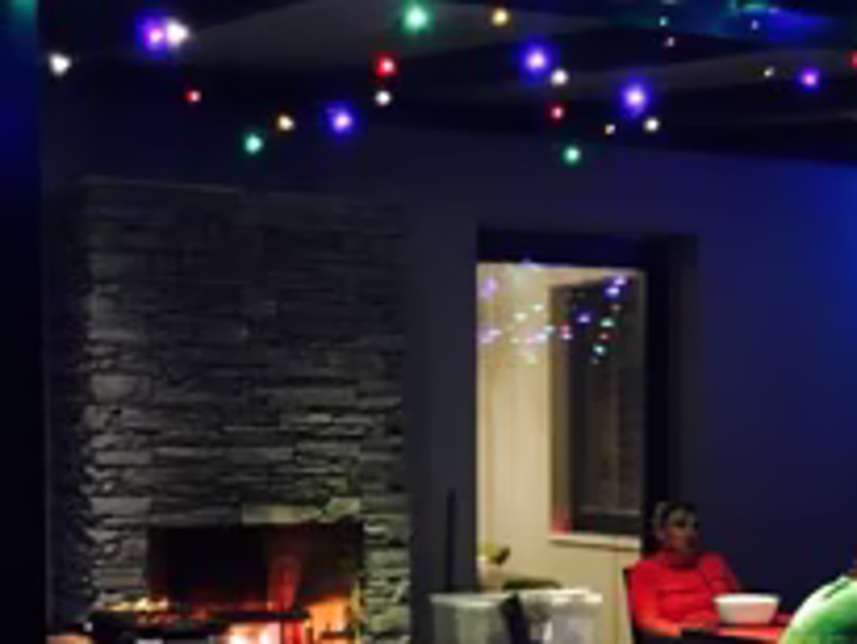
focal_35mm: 68
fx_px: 1684
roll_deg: -0.2
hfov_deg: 28.4
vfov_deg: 21.4
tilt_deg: -2.9
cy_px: 519
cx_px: 535
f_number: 2.2
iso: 640
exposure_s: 1/17
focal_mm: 4.15
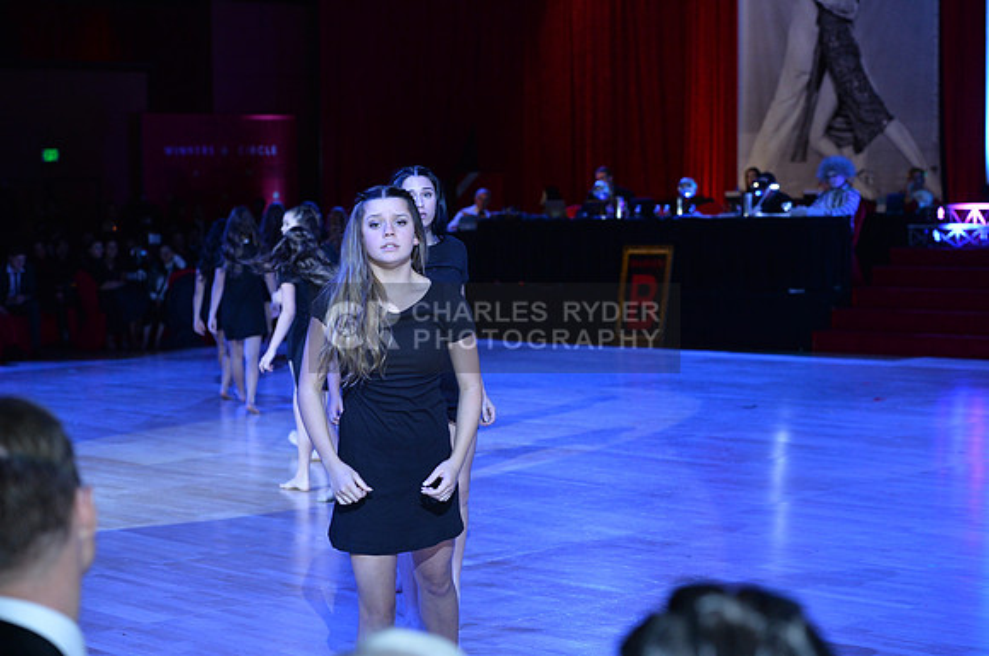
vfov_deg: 19.4
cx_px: 494
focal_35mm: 70
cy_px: 328
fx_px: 1920
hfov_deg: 28.9
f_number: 4
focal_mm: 70
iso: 2000
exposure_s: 1/250
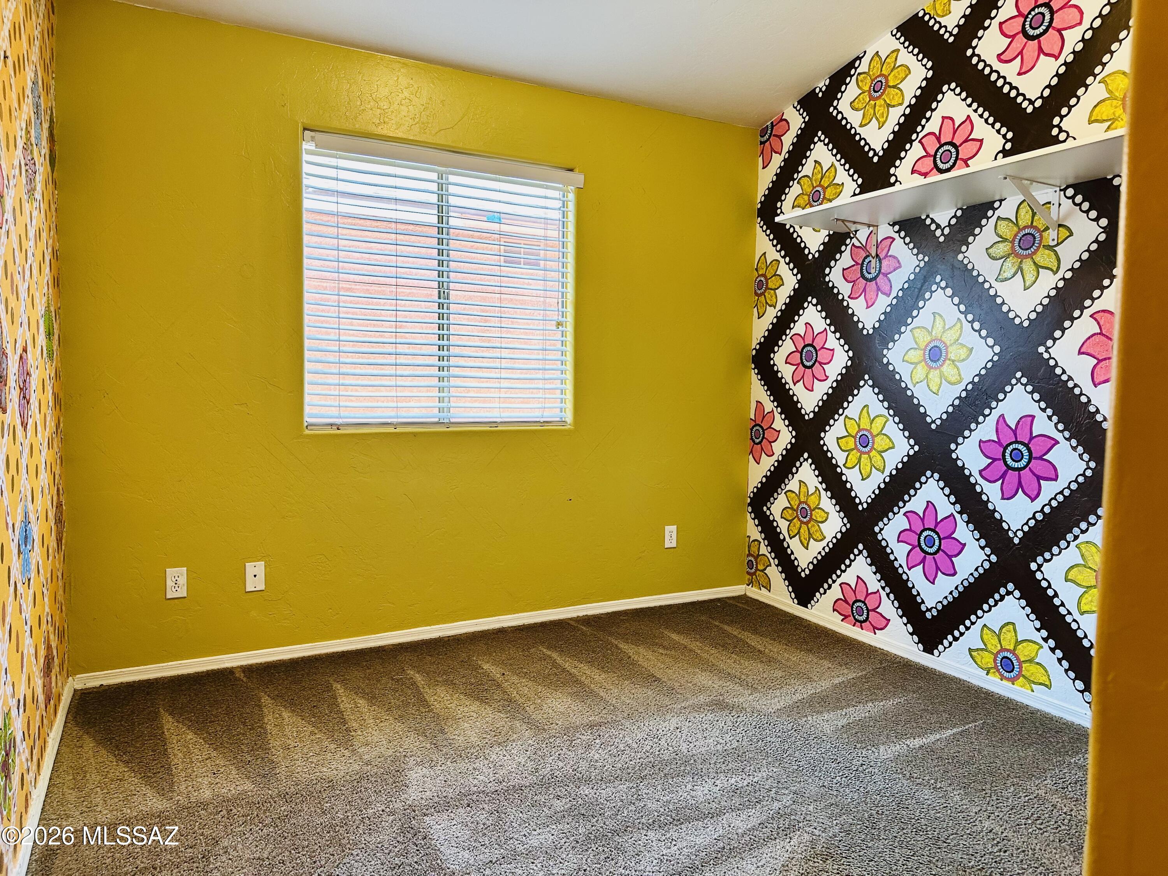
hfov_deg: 71.6
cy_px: 438
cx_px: 584
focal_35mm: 24
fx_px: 810
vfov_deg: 56.8
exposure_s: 1/60
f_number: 1.78
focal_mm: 6.86
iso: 250
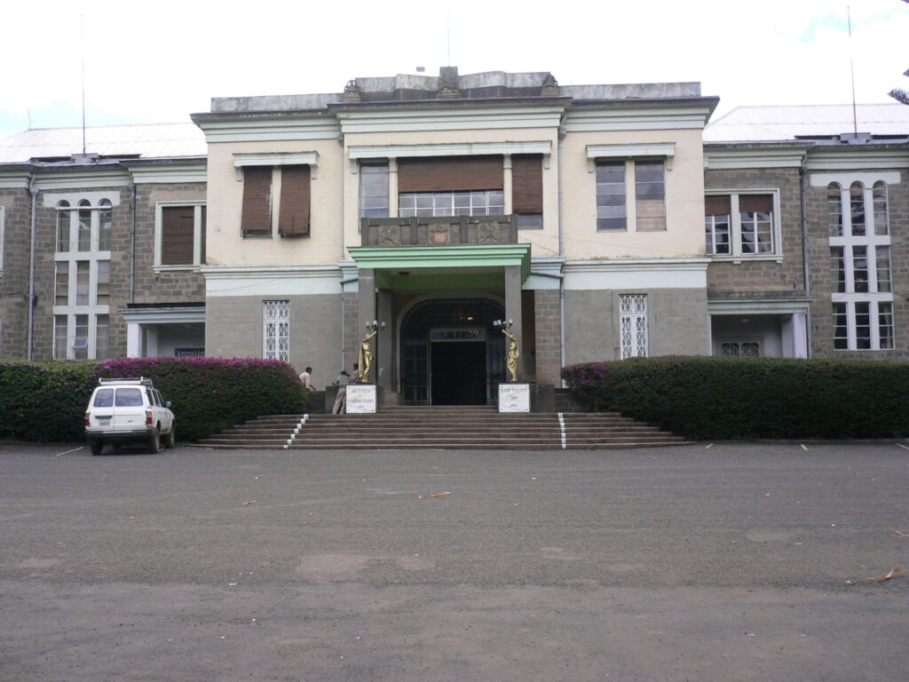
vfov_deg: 35.1
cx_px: 454
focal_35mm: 41
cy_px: 341
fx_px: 1077
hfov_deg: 45.8
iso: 80
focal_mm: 6.8
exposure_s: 1/400
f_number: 3.1
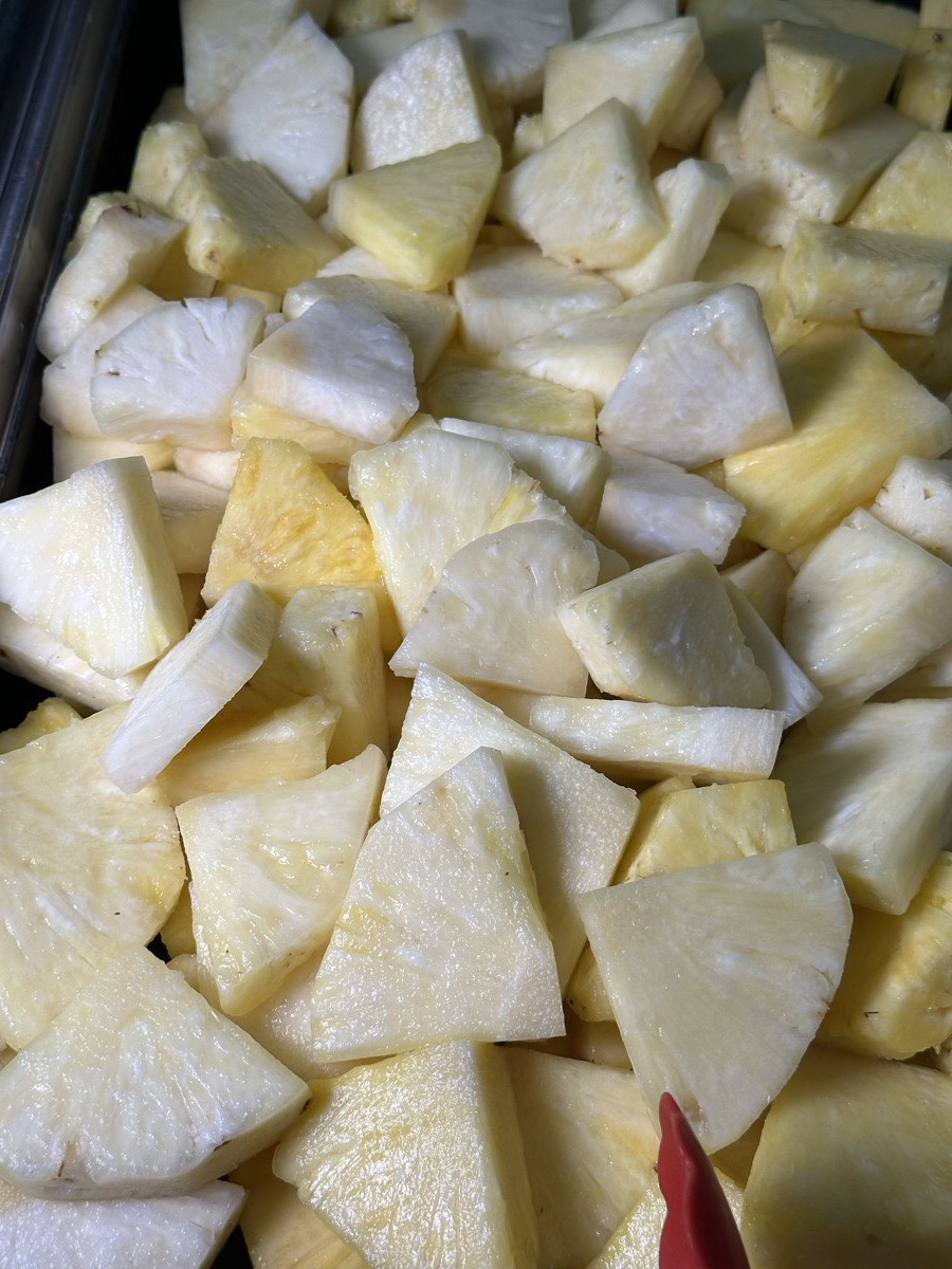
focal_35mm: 48
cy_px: 634
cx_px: 476
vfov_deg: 39.7
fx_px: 1760
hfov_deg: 30.3
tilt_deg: -53.8
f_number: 1.78
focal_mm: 6.86
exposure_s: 1/2732
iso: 64
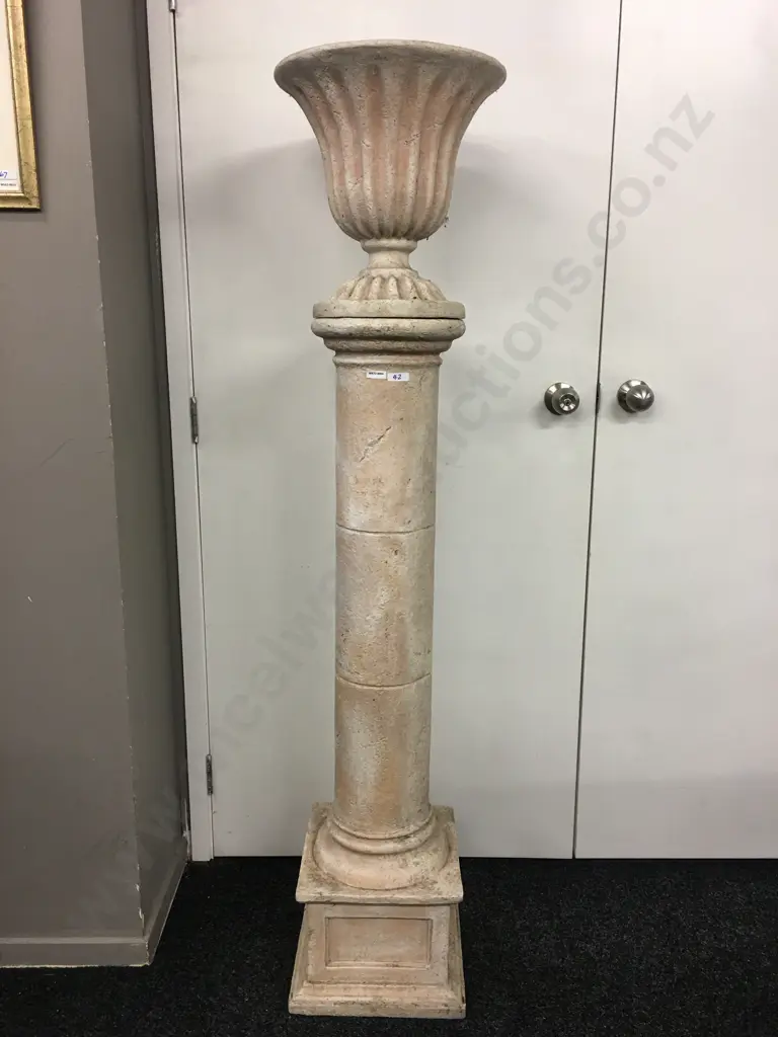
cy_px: 518
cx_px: 389
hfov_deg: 48.2
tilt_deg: -11.9
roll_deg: -0.5
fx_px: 869
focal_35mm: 29
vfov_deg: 61.7
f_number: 2.2
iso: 50
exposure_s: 1/33
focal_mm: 4.15
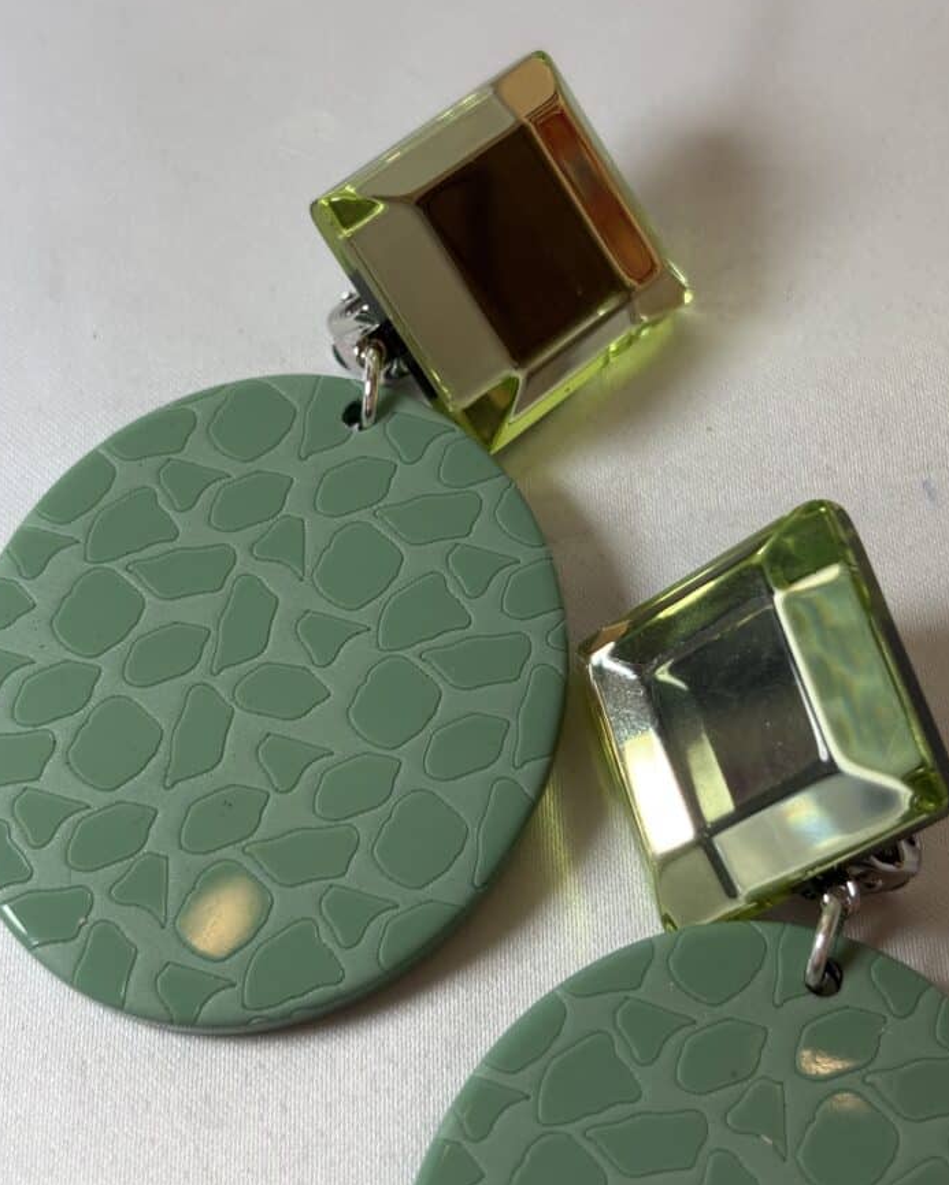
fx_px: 2106
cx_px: 466
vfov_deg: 31.4
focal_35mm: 60
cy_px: 532
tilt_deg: -60.7
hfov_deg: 25.4
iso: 25
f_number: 1.6
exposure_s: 1/167
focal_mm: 5.96
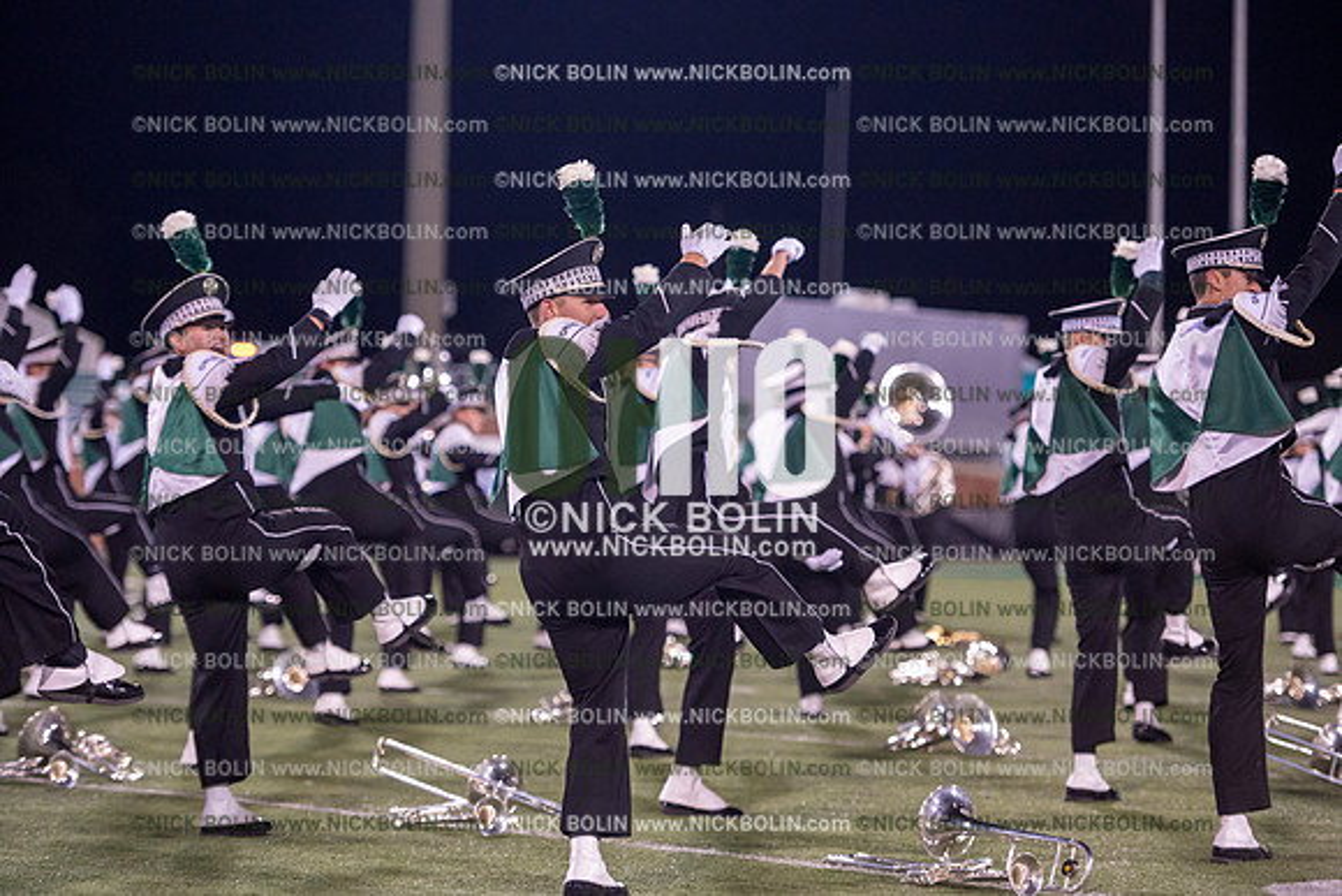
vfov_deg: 11.4
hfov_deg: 17.1
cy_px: 448
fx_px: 4474
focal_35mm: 120
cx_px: 671
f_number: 2.8
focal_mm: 120
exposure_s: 1/1250
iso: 2500
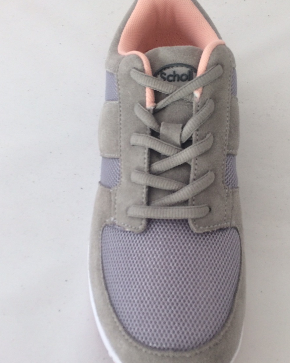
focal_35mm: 42
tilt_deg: -56.4
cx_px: 152
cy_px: 183
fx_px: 451
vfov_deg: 43.8
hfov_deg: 35.7
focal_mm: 4.15
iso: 40
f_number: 2.2
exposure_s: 1/100
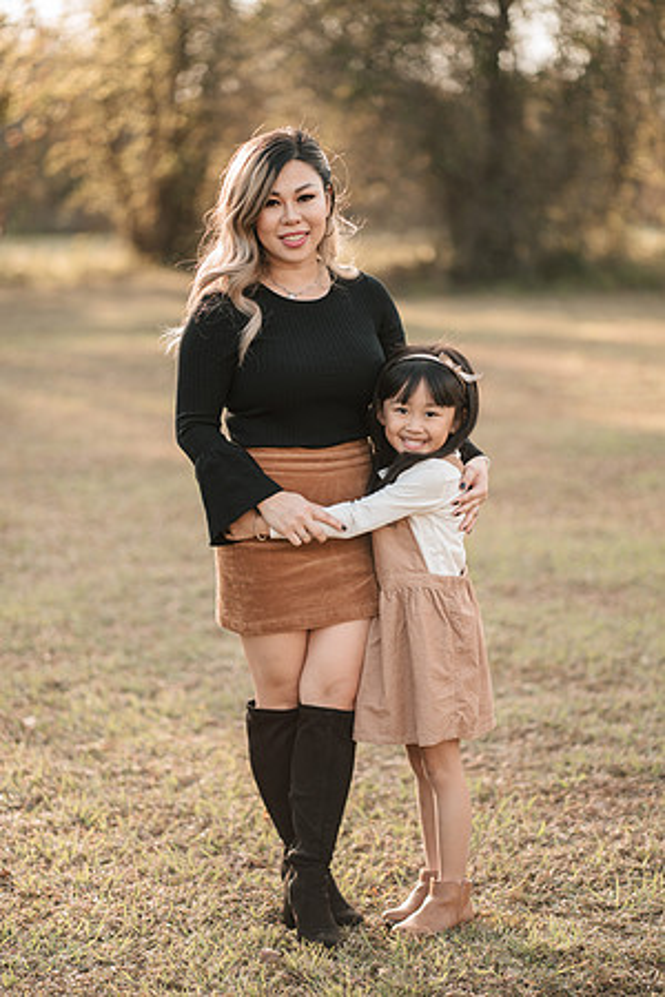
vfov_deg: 23.9
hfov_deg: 16.1
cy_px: 498
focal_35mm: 85
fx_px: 2355
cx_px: 332
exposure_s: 1/400
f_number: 1.8
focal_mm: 85
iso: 80
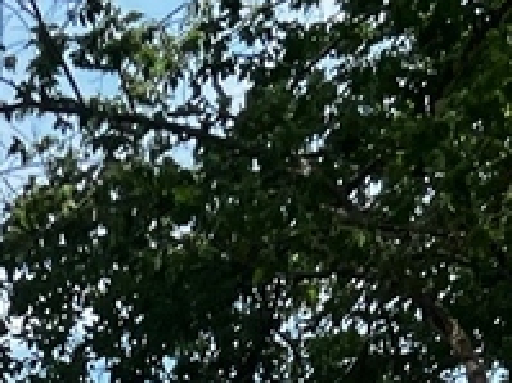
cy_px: 1149
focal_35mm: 188
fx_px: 2779
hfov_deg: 10.4
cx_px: -57
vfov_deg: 7.1
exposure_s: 1/2513
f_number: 1.5
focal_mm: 5.7
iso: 50
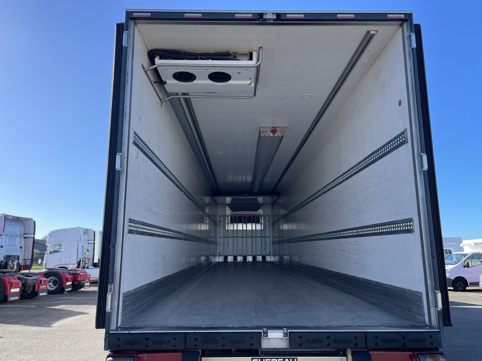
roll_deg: +0.8
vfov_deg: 53.1
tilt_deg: +13.0
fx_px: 362
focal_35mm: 26
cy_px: 180
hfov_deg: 67.3
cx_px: 241
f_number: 1.6
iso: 32
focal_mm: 4.2
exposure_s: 1/855
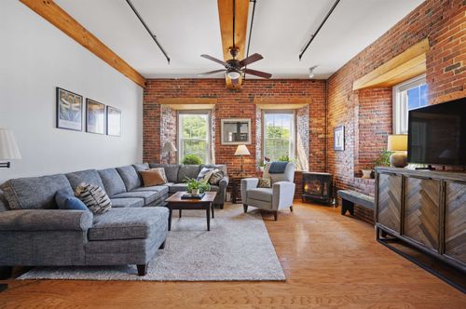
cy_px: 154
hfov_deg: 100.5
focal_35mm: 15
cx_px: 233
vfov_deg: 77.2
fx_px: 194
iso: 250
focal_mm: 15
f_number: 7.1
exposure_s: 1/1.67
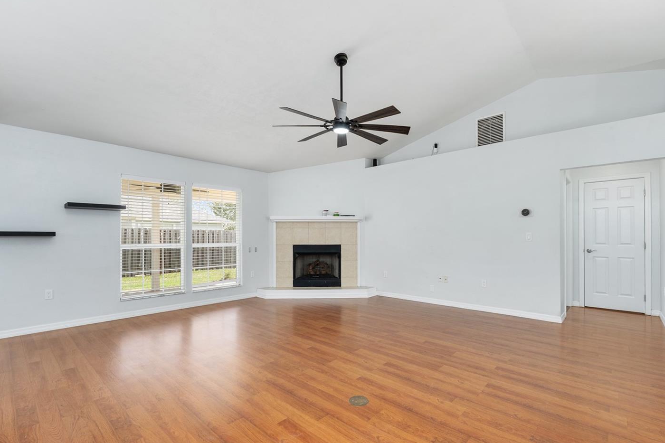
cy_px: 240
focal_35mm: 16
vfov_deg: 73.6
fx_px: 295
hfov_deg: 96.7
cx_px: 346
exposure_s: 1/6
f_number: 3.5
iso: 100
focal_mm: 14
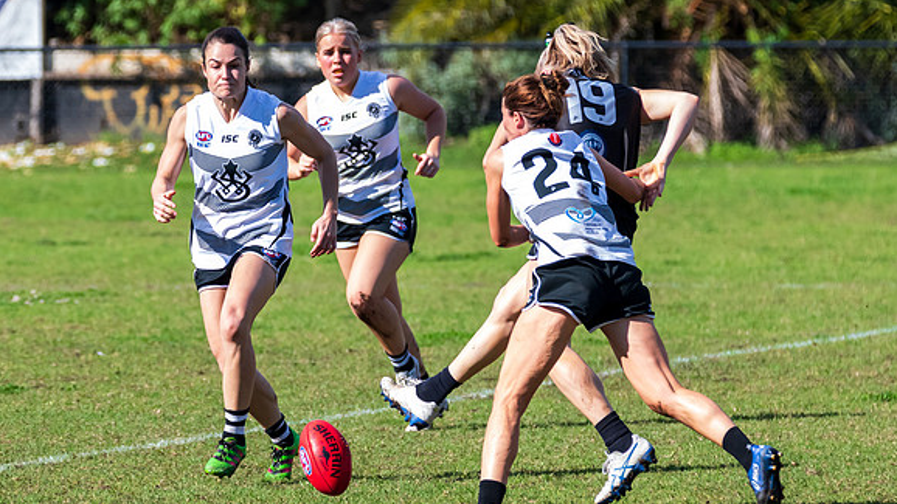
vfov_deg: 1.7
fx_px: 16672
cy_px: 275
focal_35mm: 701
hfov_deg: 3.1
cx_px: 371
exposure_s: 1/1600
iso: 800
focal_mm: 350
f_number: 8
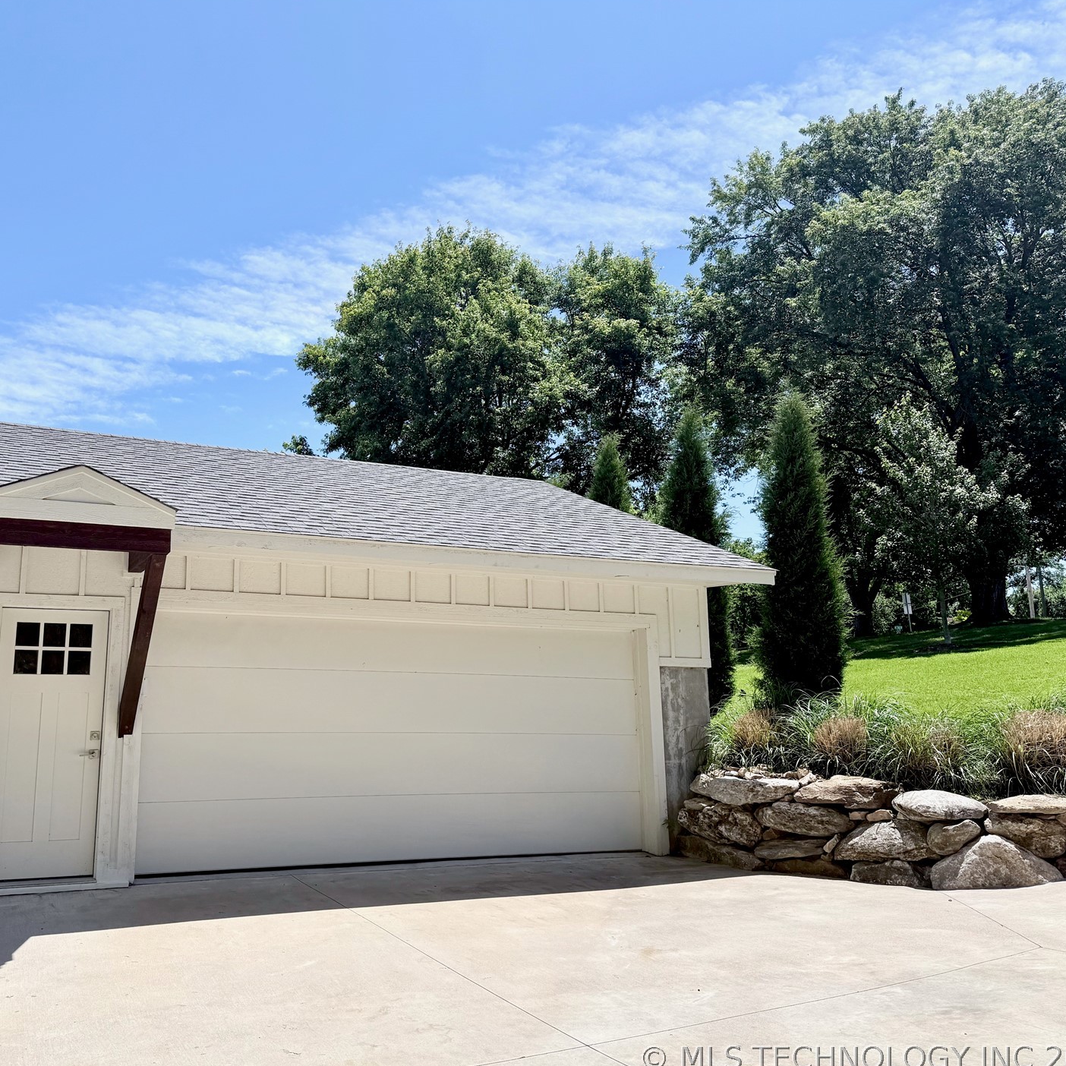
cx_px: 401
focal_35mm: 29
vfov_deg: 55.6
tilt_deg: +12.8
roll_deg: -1.7
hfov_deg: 55.0
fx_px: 1010
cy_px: 536
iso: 80
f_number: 1.78
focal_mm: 6.76
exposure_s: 1/5714
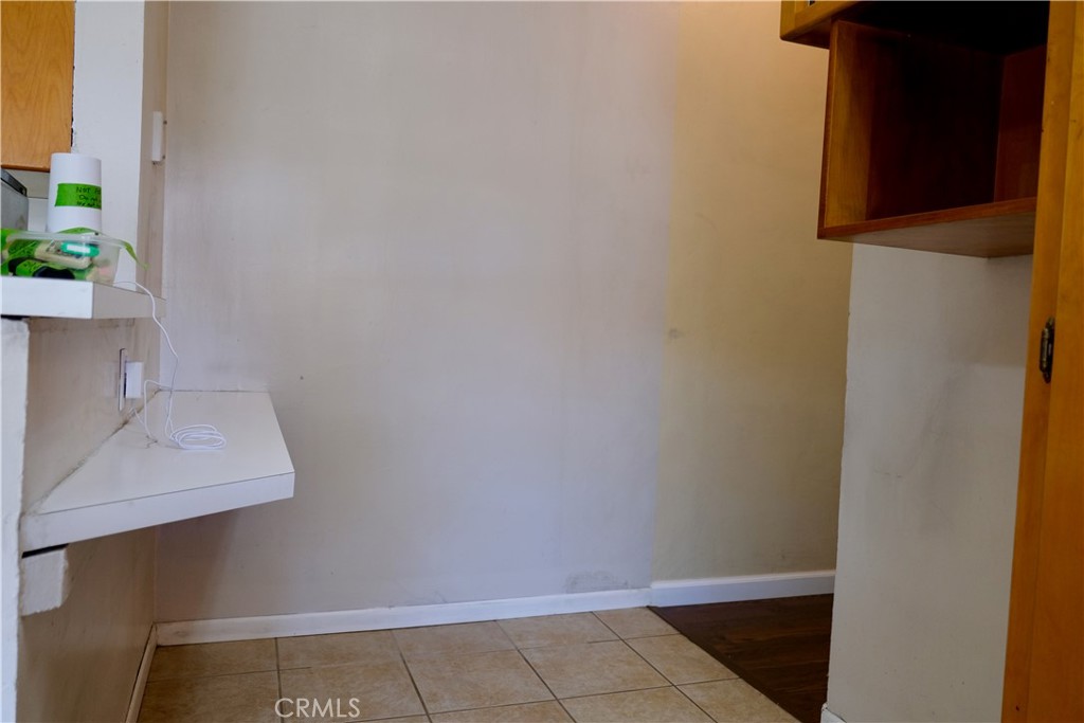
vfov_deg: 47.9
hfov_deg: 67.4
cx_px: 542
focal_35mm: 27
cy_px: 362
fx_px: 813
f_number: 2.8
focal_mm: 18
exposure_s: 1/60
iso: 400
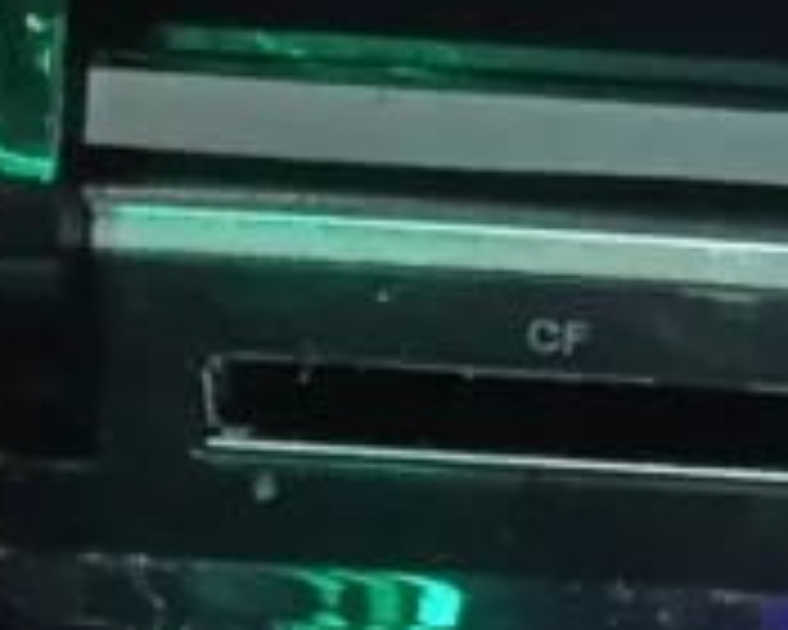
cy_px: 1426
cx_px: 1734
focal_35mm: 161
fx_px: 3755
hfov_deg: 10.6
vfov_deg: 8.8
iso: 3200
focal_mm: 5.24
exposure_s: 1/24
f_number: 1.7
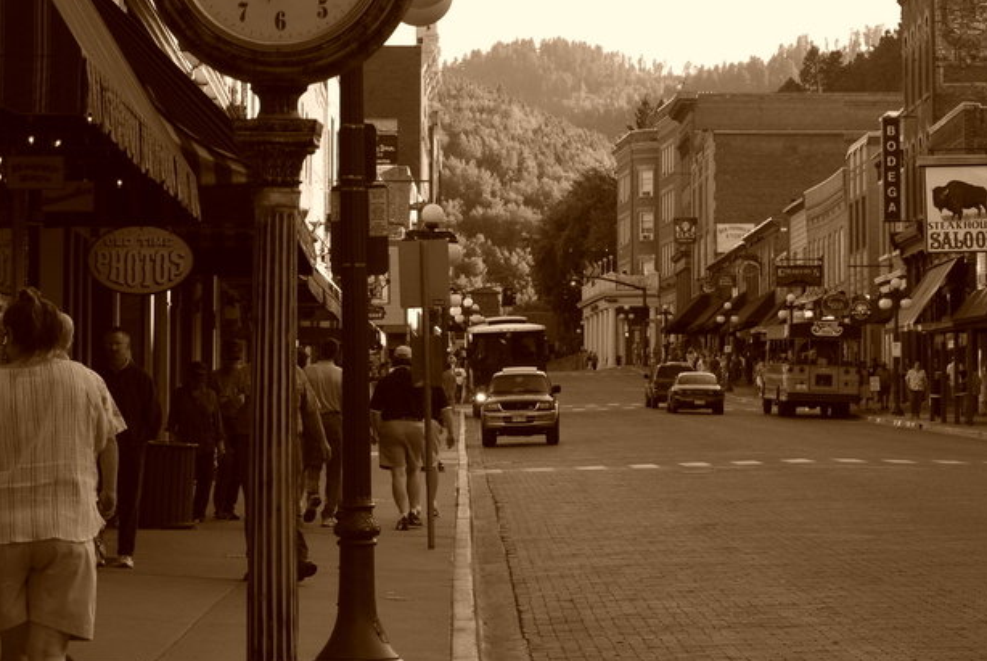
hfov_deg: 16.3
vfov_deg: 11.0
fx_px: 3424
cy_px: 175
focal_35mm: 125
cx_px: 689
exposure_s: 1/200
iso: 400
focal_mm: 55
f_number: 8
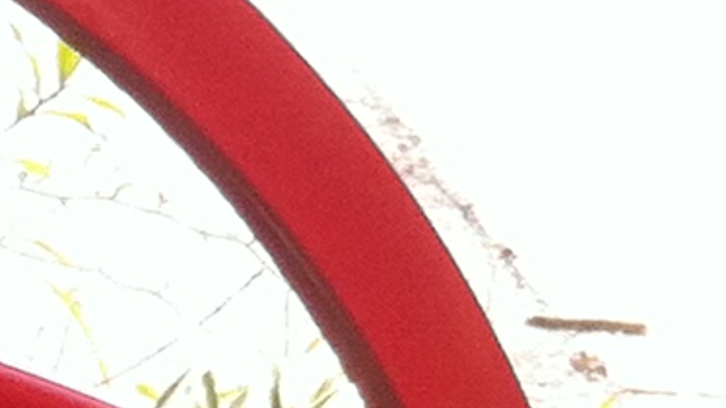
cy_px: 406
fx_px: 5080
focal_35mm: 264
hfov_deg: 7.2
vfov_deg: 4.6
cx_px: -1471
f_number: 2.8
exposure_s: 1/295
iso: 80
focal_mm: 3.85
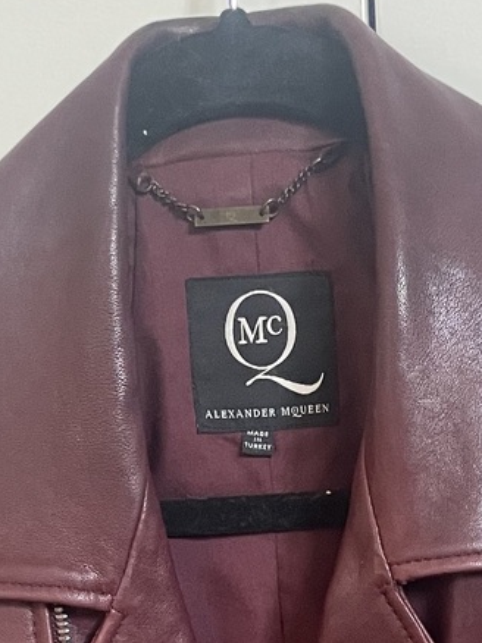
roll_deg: +3.3
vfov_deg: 17.2
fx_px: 1765
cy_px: 1130
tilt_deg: -18.8
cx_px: 332
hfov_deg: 15.5
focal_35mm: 95
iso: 200
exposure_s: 1/60
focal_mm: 4.2
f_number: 1.6
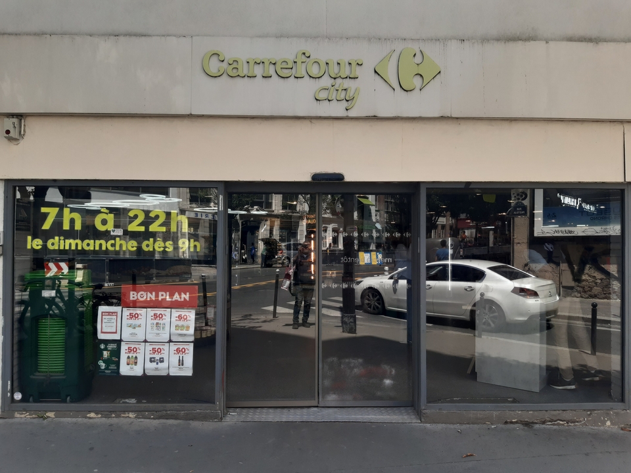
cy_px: 236
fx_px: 474
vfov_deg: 53.1
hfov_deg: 67.3
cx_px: 316
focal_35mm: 26
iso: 40
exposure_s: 1/572
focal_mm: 3.92
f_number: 1.7
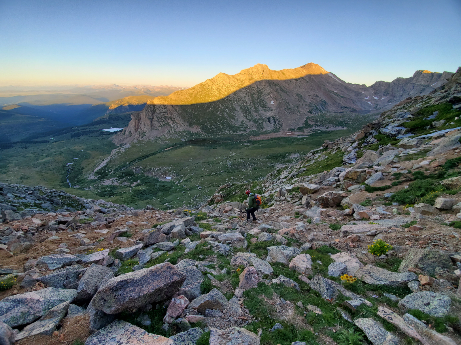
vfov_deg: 89.9
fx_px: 173
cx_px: 230
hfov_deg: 106.2
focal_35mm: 13
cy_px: 172
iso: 50
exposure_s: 1/165
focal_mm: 1.8
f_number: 2.2
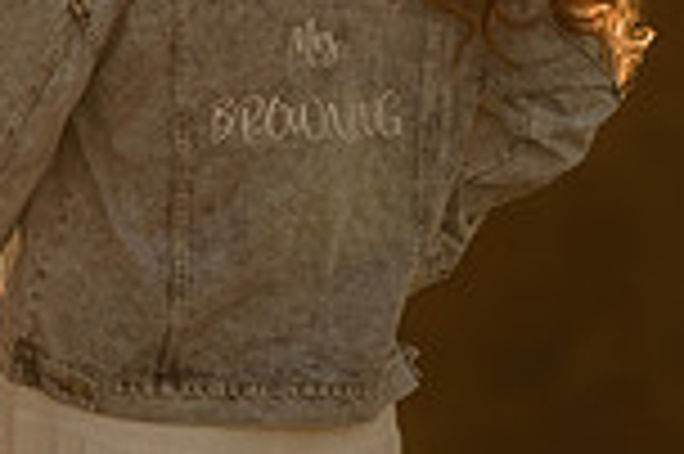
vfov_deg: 4.2
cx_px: -18
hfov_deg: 6.3
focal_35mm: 324
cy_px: -94
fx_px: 6149
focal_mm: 85
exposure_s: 1/1000
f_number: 1.4
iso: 50
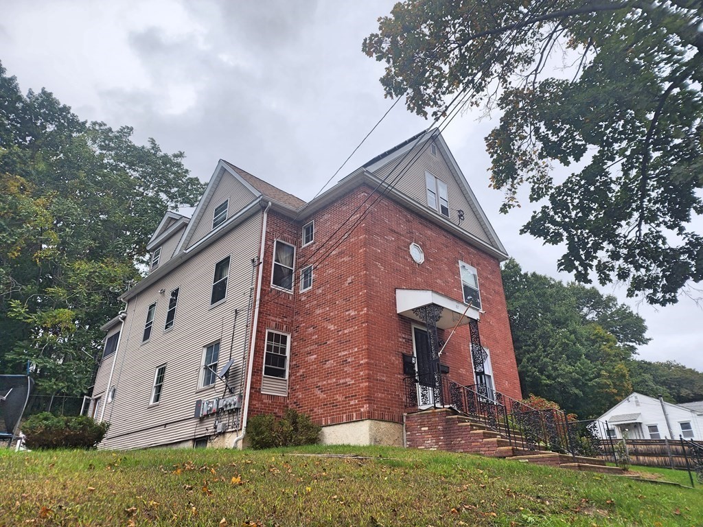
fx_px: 467
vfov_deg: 58.9
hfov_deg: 73.9
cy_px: 264
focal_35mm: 23
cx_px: 352
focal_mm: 6.4
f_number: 1.8
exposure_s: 1/273
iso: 12
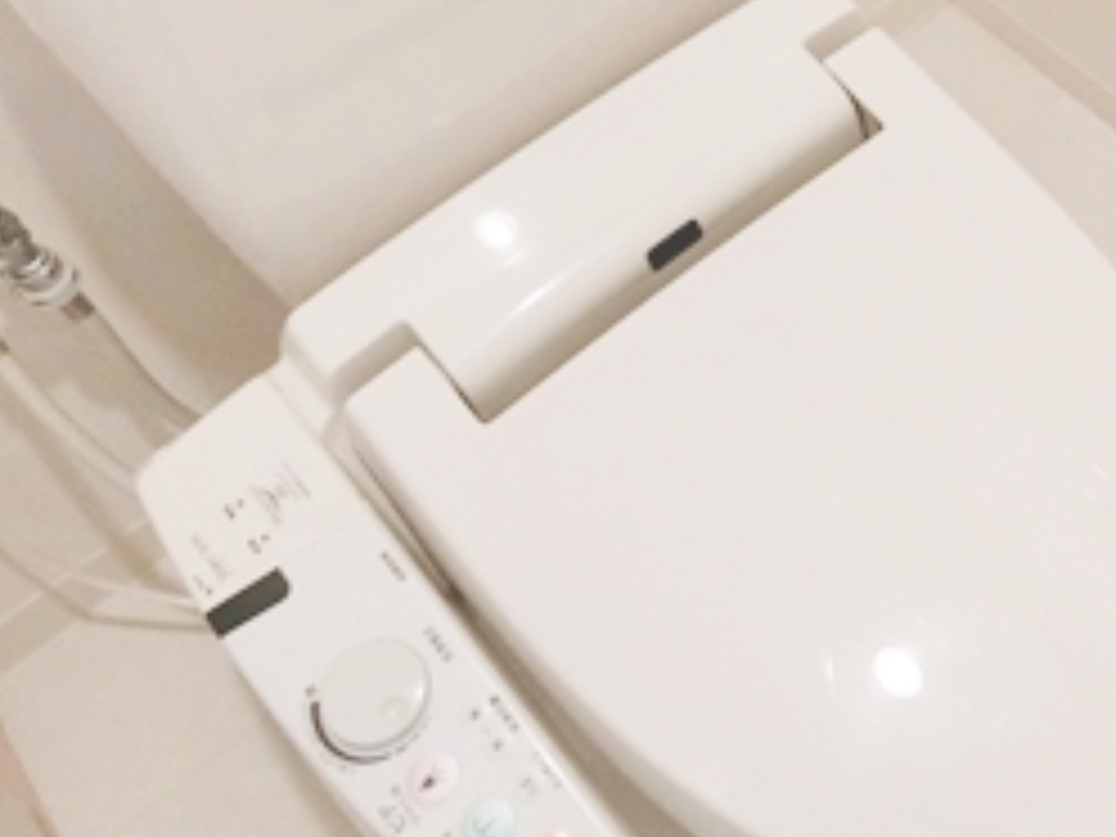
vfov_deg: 28.4
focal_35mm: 49
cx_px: 1084
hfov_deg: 35.6
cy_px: 58
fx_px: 1580
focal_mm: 4.06
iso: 400
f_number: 2.7
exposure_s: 1/50
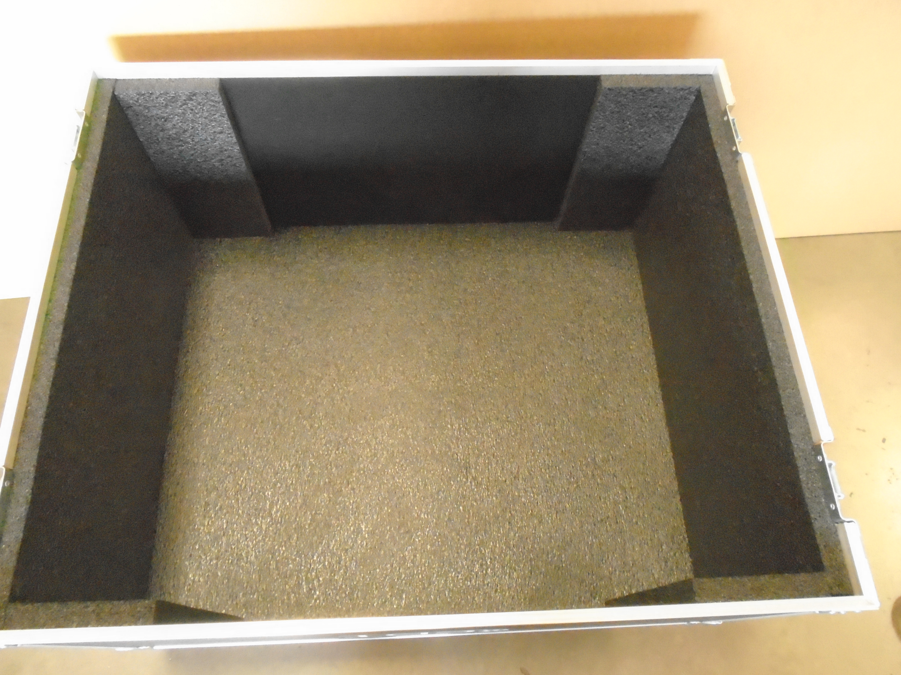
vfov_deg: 53.1
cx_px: 450
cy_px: 338
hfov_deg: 67.3
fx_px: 677
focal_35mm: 26
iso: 1250
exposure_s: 1/60
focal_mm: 4.6
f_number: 3.2
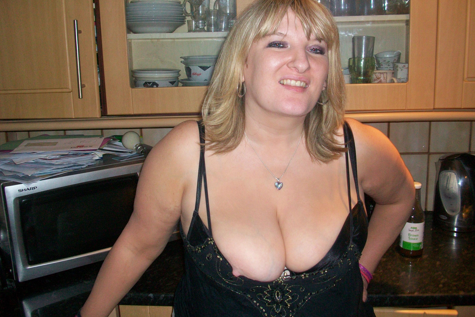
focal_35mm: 34
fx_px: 449
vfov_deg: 38.9
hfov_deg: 55.8
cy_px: 147
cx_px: 241
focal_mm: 5.7
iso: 120
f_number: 2.8
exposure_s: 1/60
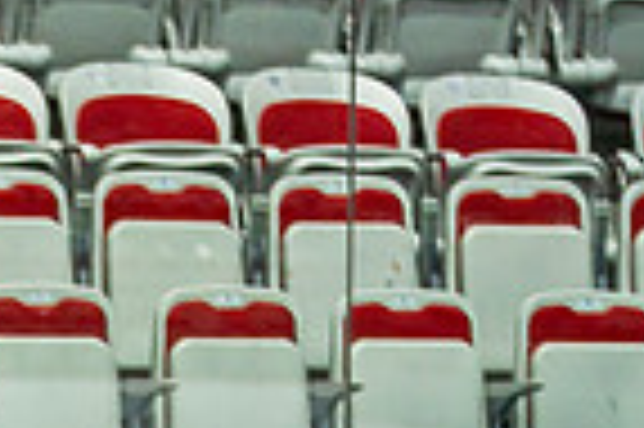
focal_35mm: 664
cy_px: 1033
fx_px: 11865
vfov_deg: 2.1
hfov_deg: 3.1
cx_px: -243
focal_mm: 120
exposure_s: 1/640
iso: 400
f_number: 2.8
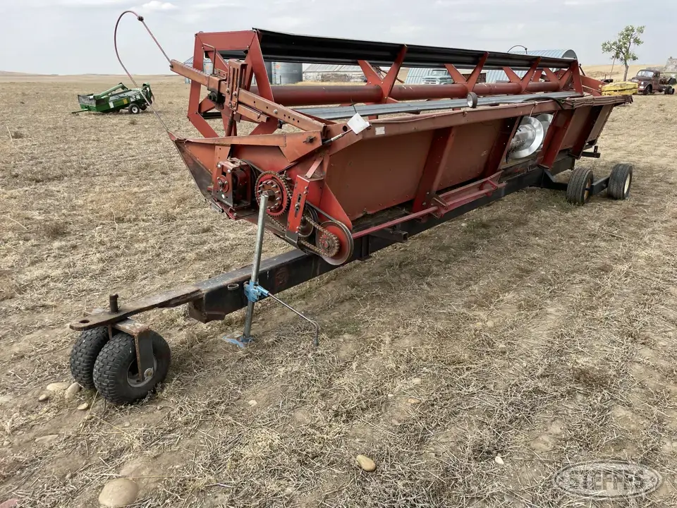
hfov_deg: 67.3
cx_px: 338
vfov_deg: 53.1
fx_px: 508
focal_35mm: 26
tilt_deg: -16.9
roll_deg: +0.2
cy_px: 254
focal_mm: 4.2
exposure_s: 1/1531
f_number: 1.6
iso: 32
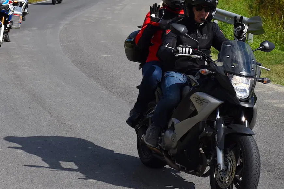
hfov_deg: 18.9
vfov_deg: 12.7
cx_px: 102
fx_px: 852
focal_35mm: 108
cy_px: 63
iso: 500
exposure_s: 1/2500
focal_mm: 52
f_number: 7.1
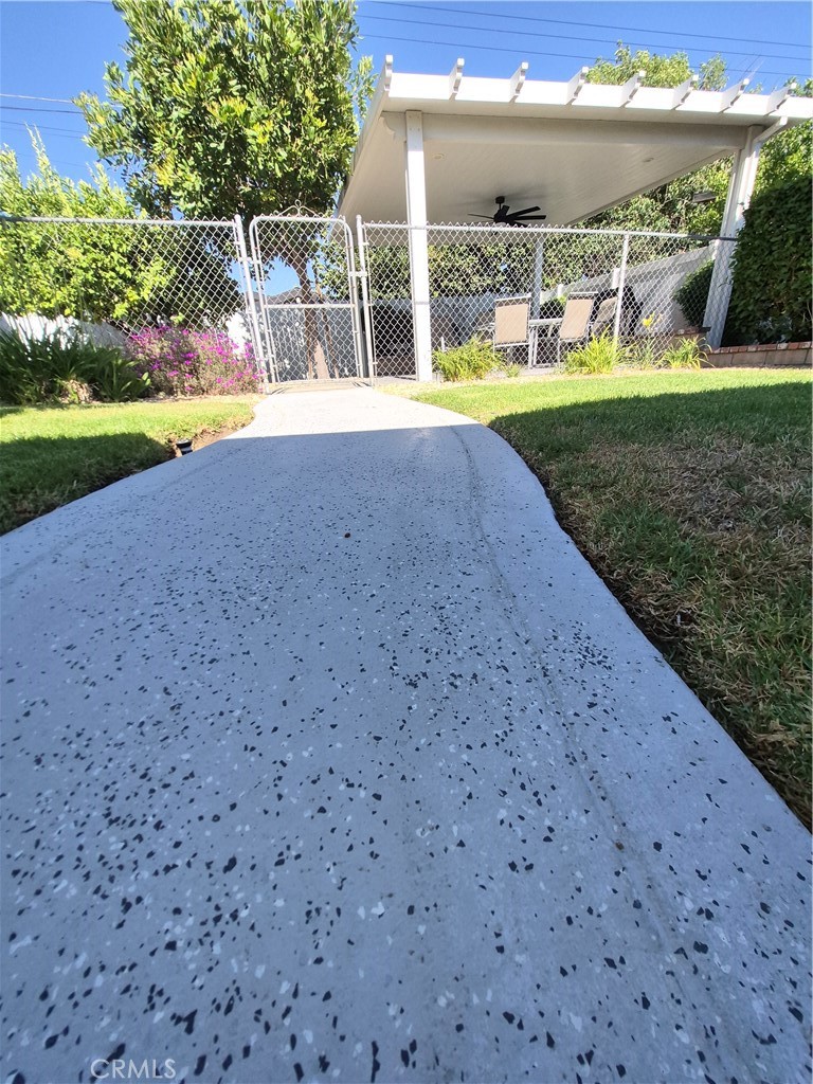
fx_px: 407
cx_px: 406
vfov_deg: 106.2
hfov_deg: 89.9
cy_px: 542
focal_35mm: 13
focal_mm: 1.74
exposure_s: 1/972
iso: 40
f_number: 2.2
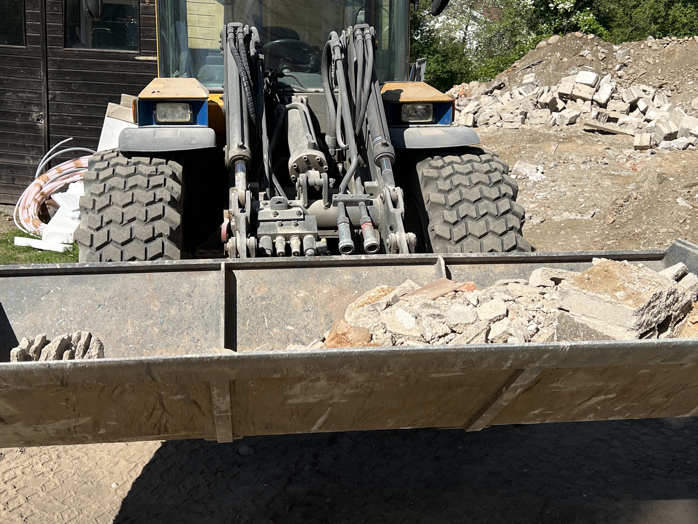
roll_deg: -2.6
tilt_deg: -12.4
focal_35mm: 41
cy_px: 212
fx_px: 827
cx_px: 329
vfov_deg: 35.0
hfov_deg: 45.8
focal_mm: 5.7
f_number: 1.5
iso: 50
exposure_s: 1/5076
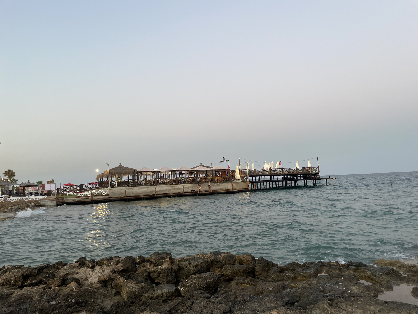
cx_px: 209
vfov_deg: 53.1
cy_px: 157
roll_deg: +2.8
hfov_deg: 67.3
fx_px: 314
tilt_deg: +4.7
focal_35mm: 26
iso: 160
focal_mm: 4.2
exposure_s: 1/60
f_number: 1.6
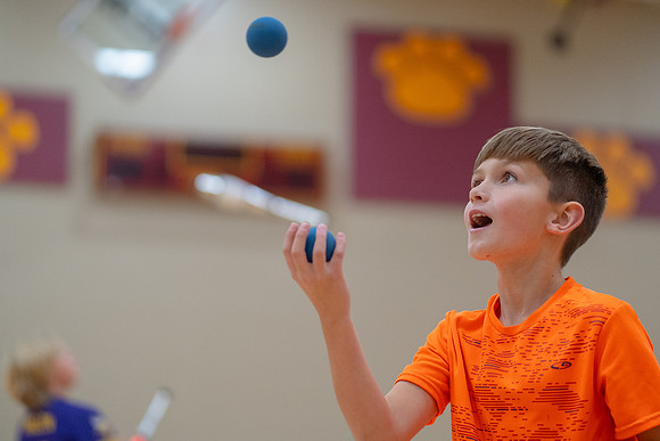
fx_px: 1859
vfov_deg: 13.5
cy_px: 191
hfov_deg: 20.1
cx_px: 338
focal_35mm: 101
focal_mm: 85
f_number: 1.8
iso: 3200
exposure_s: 1/1250
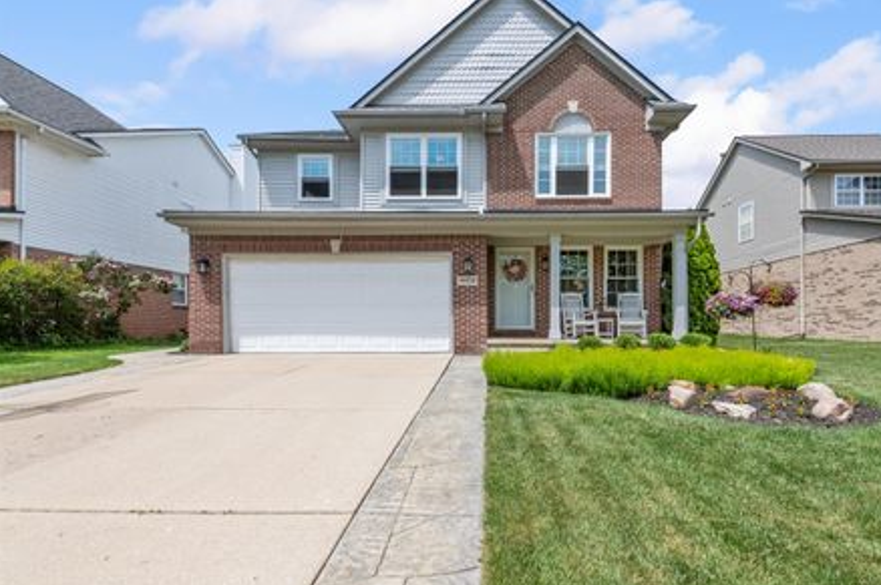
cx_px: 501
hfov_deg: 96.2
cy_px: 301
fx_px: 391
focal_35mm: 16
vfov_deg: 73.6
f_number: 10
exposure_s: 1/200
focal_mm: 14
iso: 400
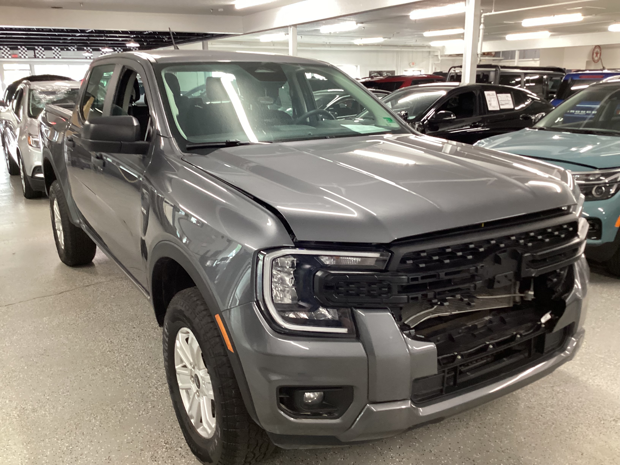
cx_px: 310
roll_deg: +0.5
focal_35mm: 31
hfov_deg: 58.4
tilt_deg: -16.0
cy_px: 232
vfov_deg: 45.4
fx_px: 555
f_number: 2.4
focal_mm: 3.3
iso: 250
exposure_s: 1/40
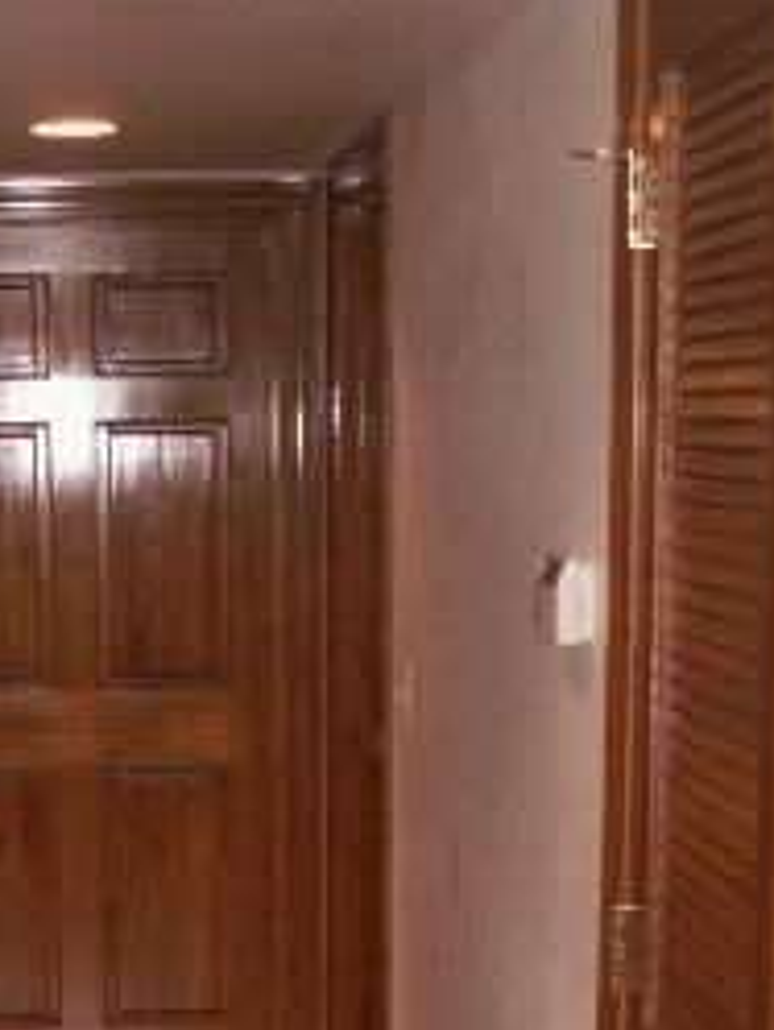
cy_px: 1042
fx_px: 2681
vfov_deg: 21.0
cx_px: 95
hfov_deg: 16.2
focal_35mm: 90
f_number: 2.8
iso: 160
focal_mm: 5.86
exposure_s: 1/40
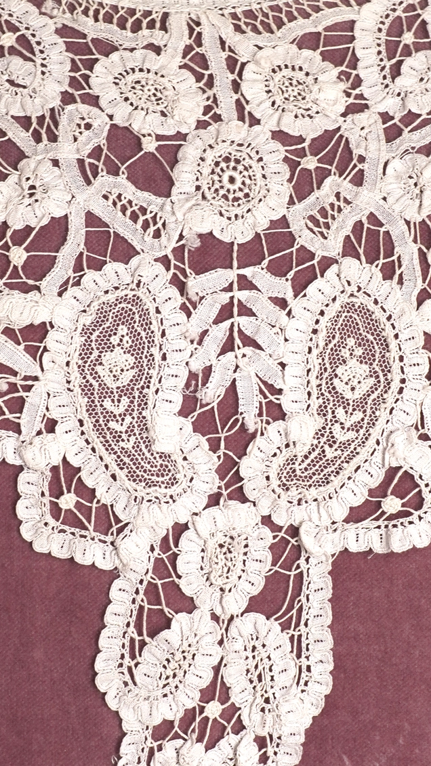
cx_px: 173
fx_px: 2601
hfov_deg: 9.5
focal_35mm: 128
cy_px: 340
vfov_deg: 16.8
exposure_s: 1/80
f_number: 6.3
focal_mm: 32
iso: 400
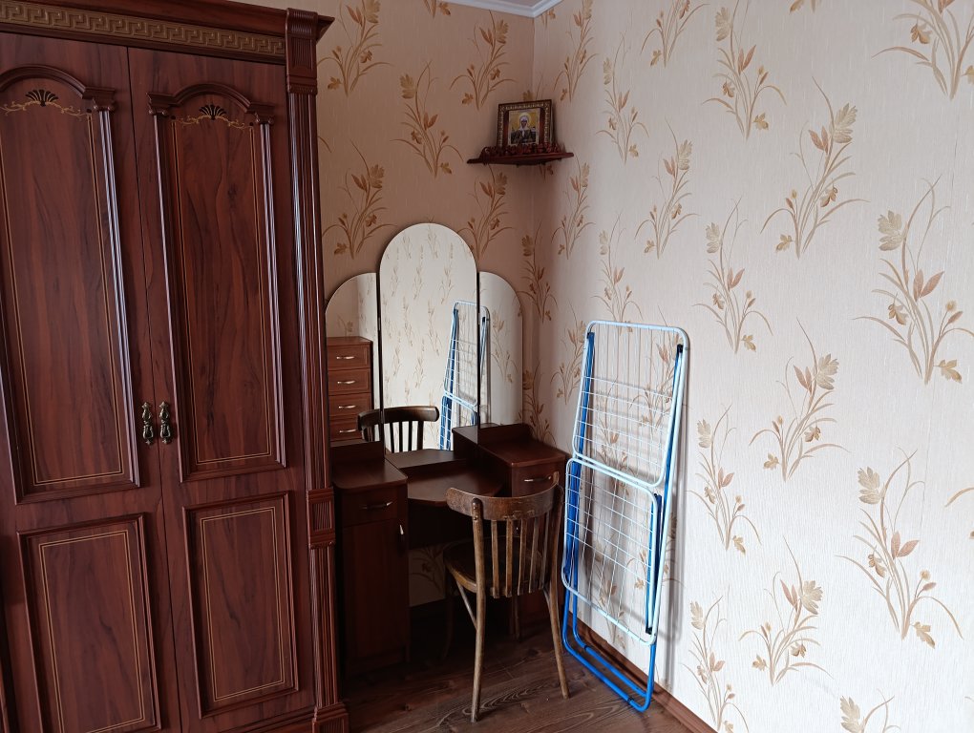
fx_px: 648
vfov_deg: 59.0
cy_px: 366
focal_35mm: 23
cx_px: 487
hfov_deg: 73.8
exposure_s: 1/33.3
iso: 1000
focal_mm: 6.14
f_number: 1.6
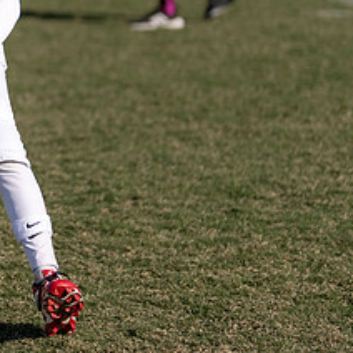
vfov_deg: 9.2
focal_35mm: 188
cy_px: 4
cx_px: -120
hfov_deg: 9.1
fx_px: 2169
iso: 100
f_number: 1.2
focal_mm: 50
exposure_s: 1/20000
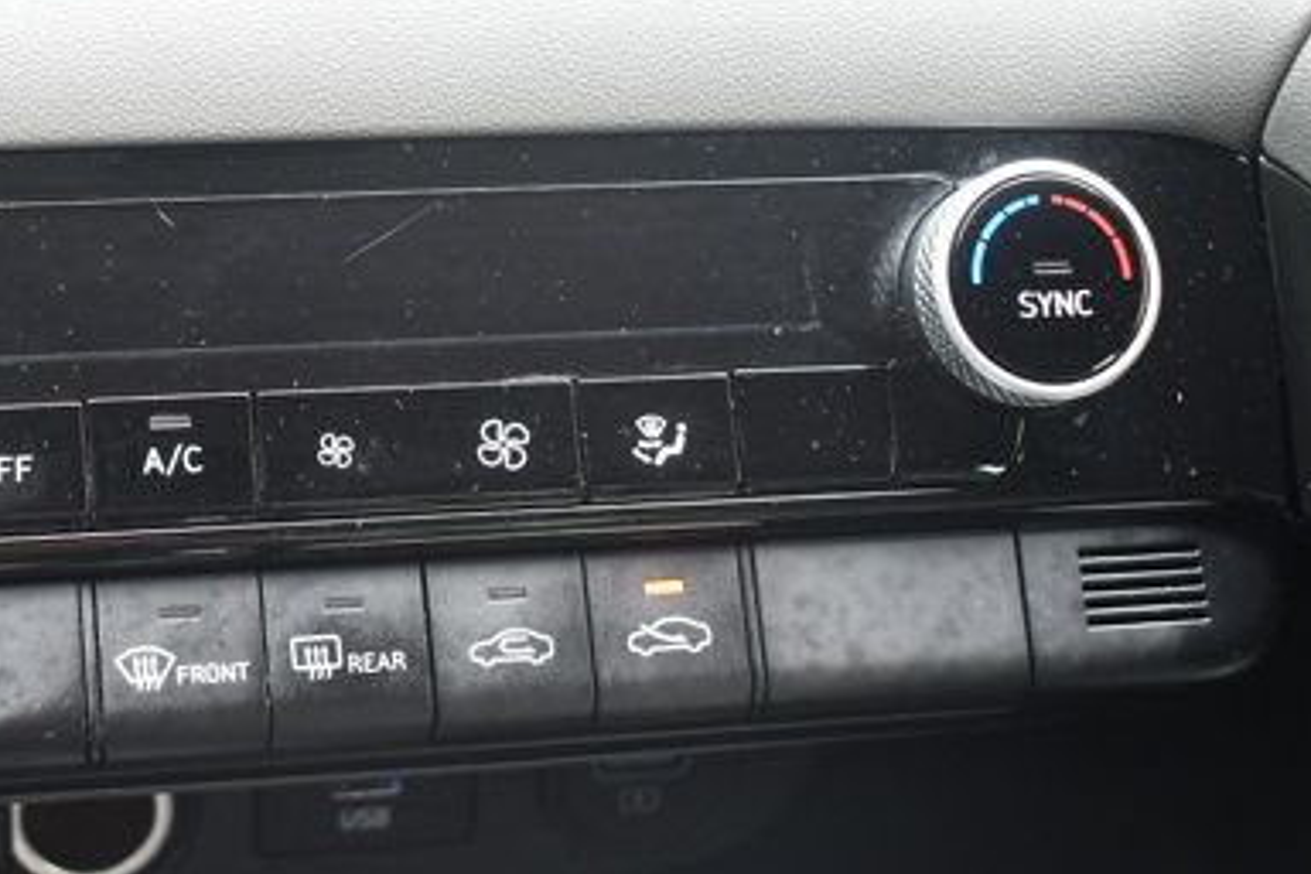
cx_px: 314
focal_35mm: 75
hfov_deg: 26.6
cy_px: 432
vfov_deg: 18.2
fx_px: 2731
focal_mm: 30
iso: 1100
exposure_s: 1/125
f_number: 4.2
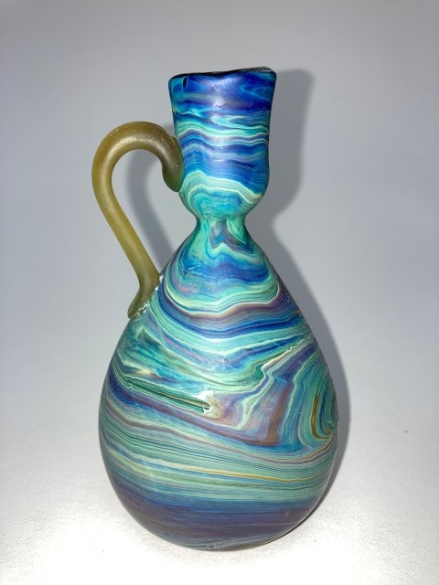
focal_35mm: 28
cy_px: 292
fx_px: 473
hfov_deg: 49.7
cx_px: 220
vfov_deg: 63.4
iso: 25
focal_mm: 3.99
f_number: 1.8
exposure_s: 1/120
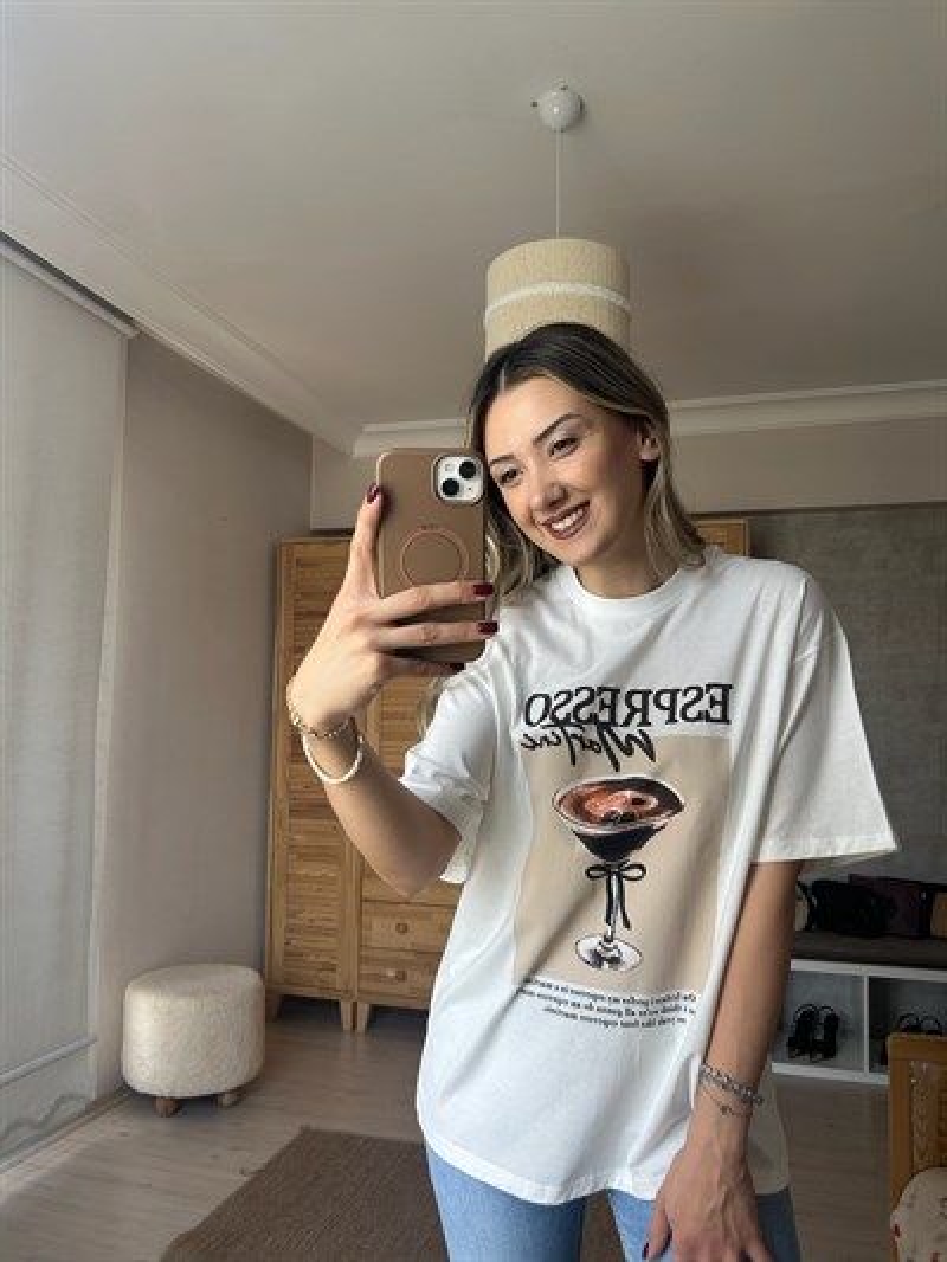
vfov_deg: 67.3
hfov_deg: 53.1
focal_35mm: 26
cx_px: 474
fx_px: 948
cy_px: 631
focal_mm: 5.7
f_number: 1.5
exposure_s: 1/121
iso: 40
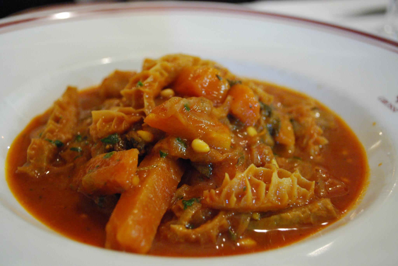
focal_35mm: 42
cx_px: 199
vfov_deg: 32.0
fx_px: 465
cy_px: 133
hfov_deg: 46.3
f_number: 4.5
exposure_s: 1/1.3
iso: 1600
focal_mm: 28
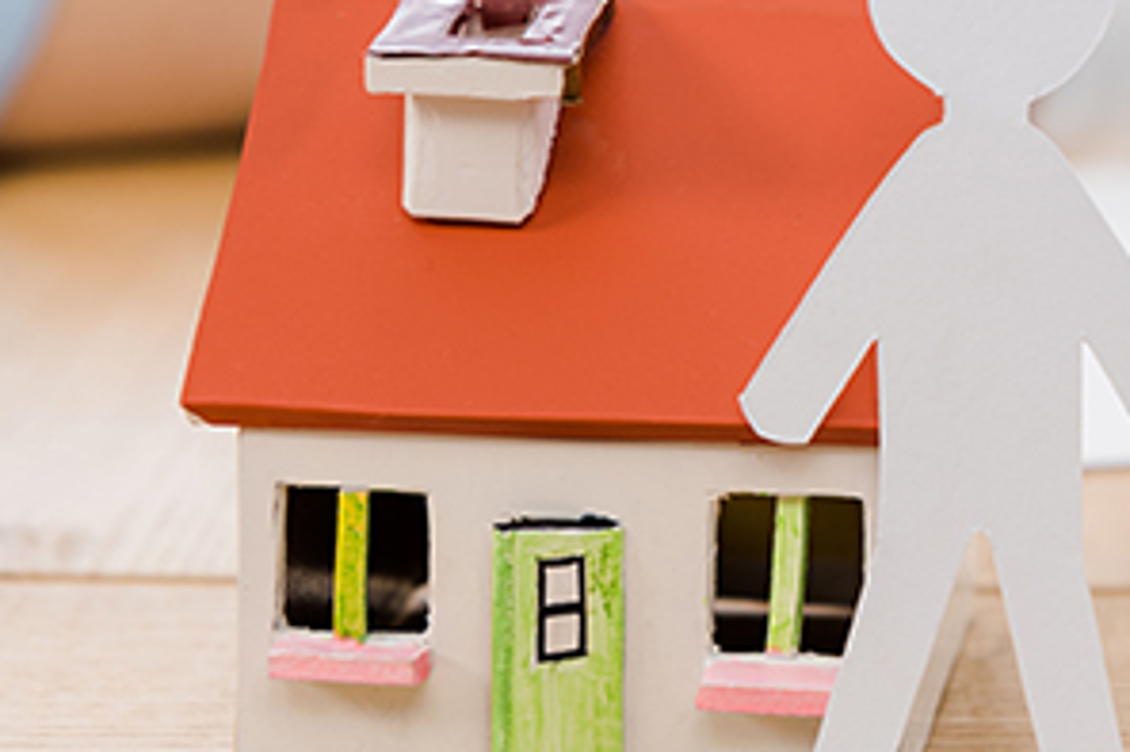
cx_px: 1103
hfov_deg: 14.5
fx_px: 4392
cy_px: -48
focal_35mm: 140
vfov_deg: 9.7
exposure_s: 1/200
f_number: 4.5
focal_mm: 46
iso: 125
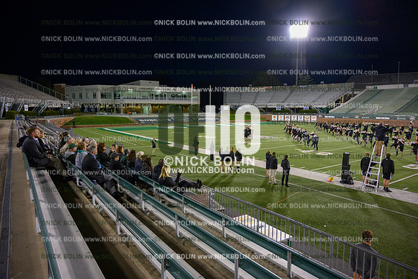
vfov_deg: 53.2
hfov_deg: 73.7
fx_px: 279
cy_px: 140
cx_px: 209
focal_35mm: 24
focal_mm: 24
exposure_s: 1/400
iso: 3200
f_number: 4
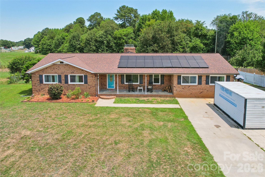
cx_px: 132
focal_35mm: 22
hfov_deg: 78.6
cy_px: 88
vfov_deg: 57.2
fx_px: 162
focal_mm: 8.4
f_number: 2.8
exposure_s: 1/320
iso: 100
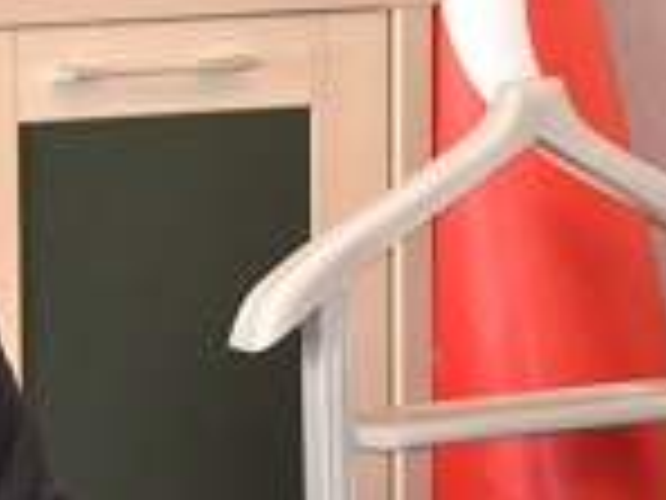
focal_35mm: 271
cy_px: 230
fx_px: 5214
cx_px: -603
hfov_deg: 7.1
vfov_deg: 5.5
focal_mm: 46
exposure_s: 1/60
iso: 3200
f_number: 5.3
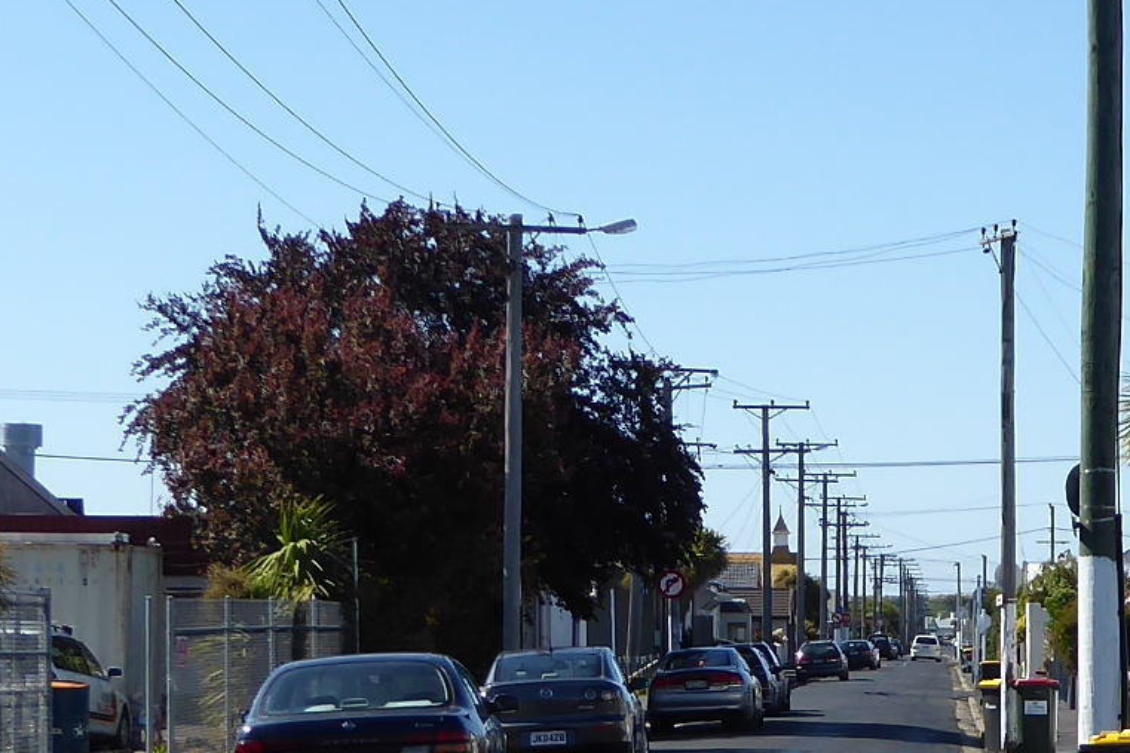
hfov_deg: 13.9
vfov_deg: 9.3
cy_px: 753
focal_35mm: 147
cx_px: 992
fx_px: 4613
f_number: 3.8
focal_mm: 7.2
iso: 80
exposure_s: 1/640
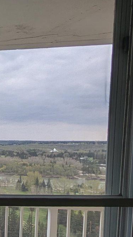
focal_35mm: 45
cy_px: 162
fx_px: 282
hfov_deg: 16.7
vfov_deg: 44.7
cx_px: -157
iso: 53
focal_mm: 2.02
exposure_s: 1/1064
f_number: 1.7
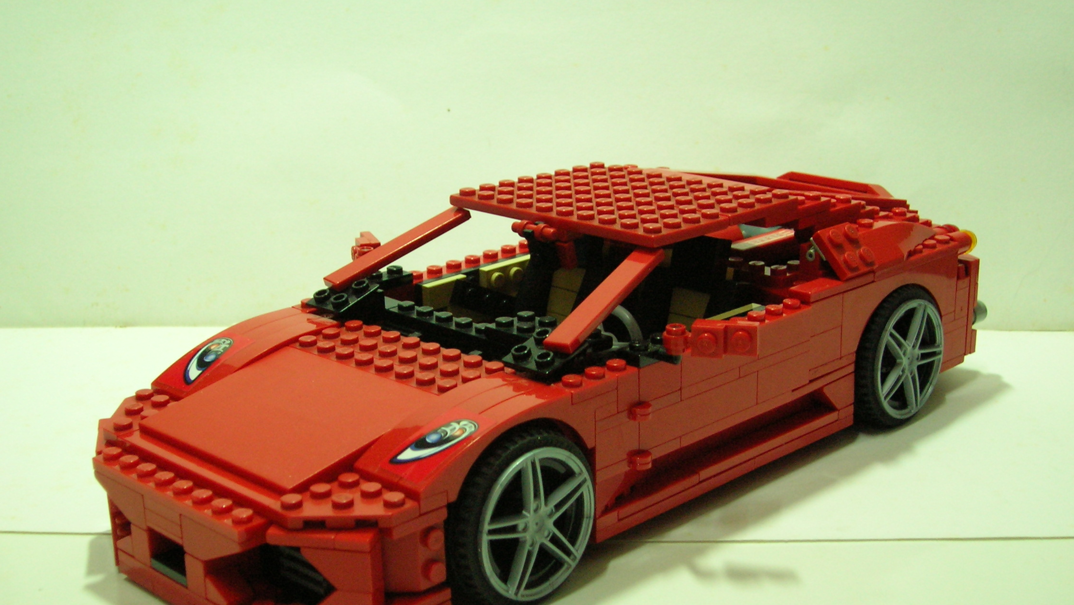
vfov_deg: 23.5
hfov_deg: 40.6
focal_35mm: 51
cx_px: 529
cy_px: 342
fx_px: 1453
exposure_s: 1/4.3
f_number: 3.2
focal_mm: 7.7
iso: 144
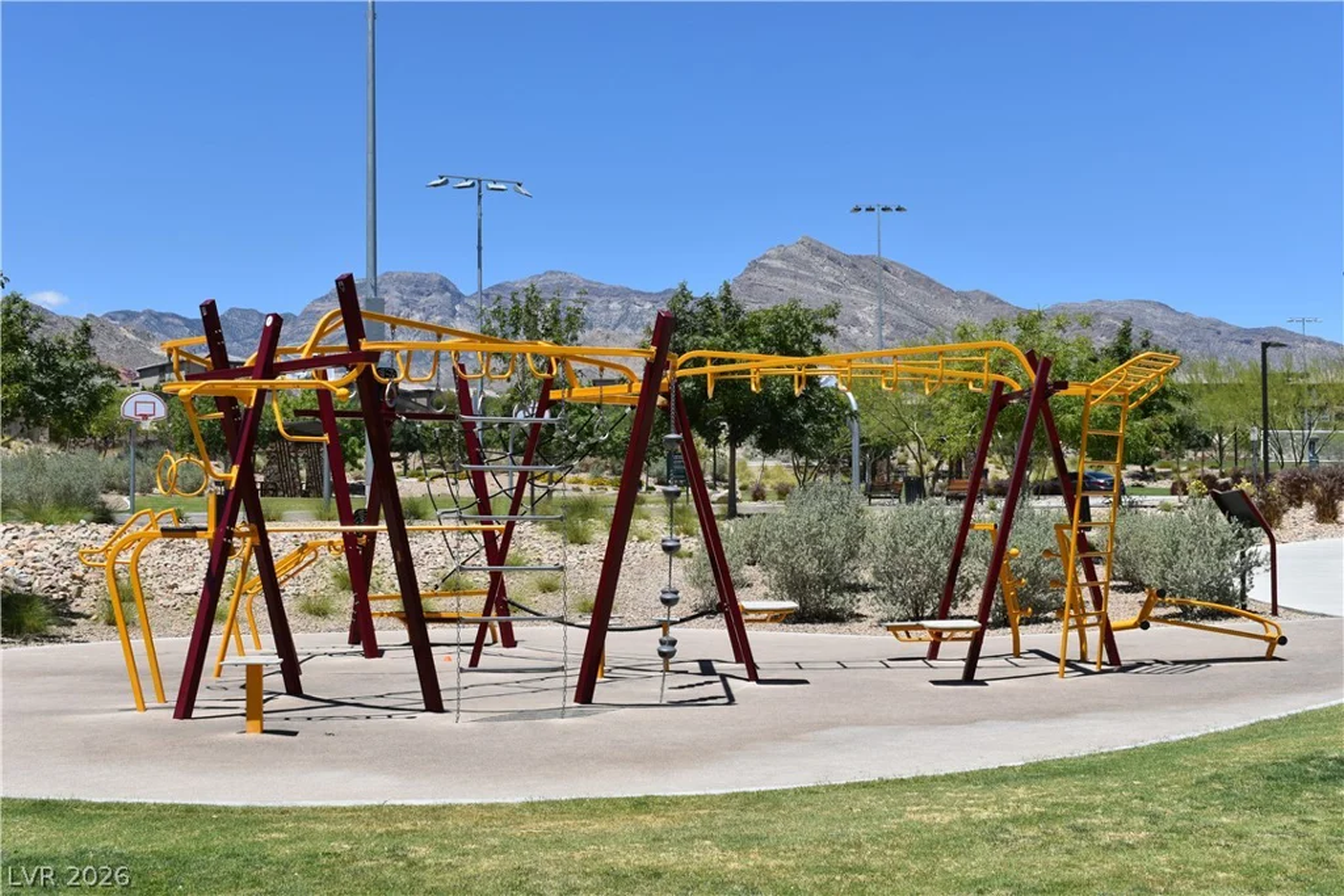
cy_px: 448
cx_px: 672
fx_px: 1680
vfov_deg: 29.9
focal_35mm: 45
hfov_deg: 43.6
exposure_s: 1/400
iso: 200
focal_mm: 30
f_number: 10
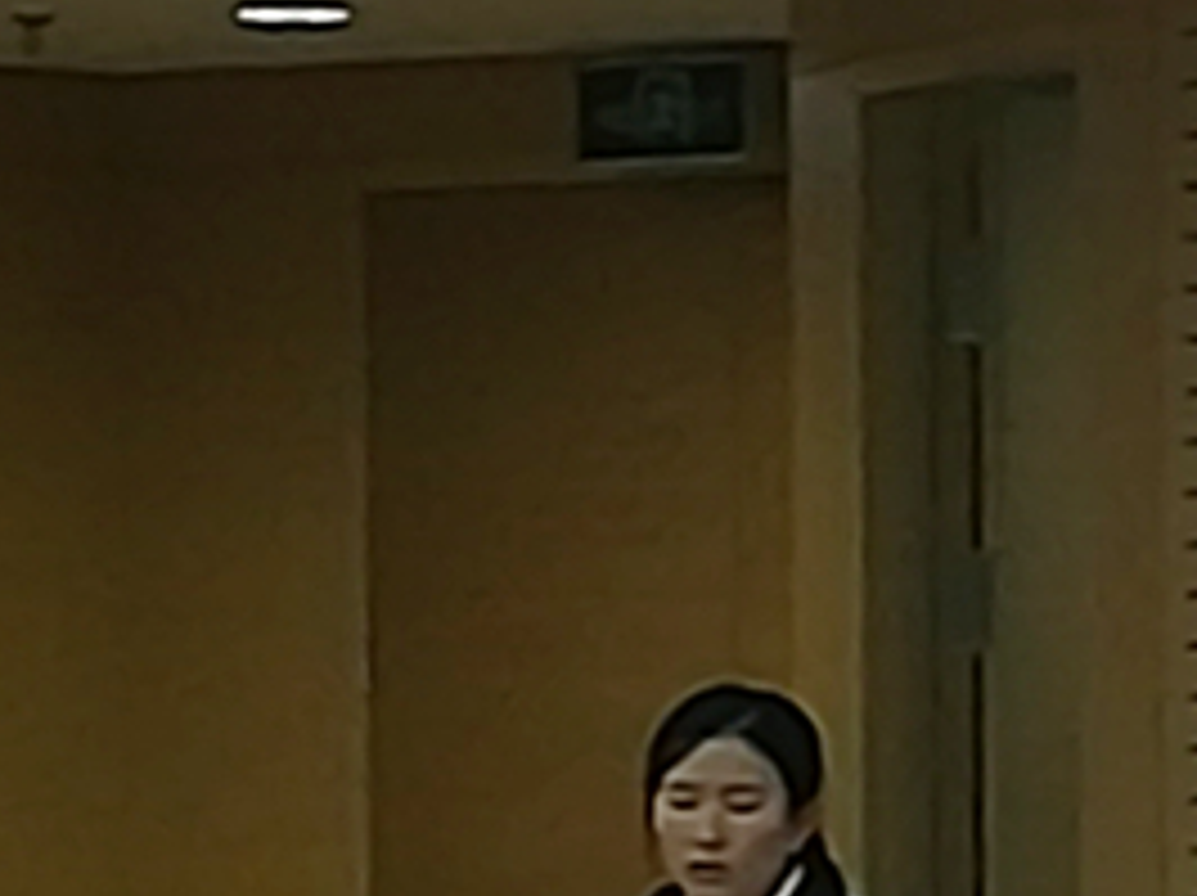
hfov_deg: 5.0
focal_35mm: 384
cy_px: 799
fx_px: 13267
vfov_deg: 3.9
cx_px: 2714
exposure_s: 1/33.3
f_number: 2.2
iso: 100
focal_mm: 3.83
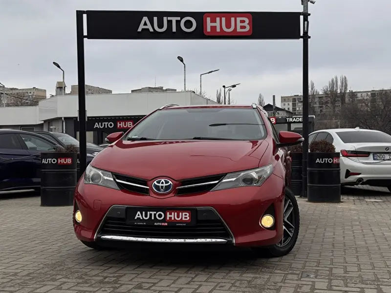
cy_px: 146
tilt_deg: +1.3
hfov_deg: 39.7
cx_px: 196
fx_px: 542
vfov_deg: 30.3
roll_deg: +1.6
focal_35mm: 48
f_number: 1.78
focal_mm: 6.76
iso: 64
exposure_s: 1/1869
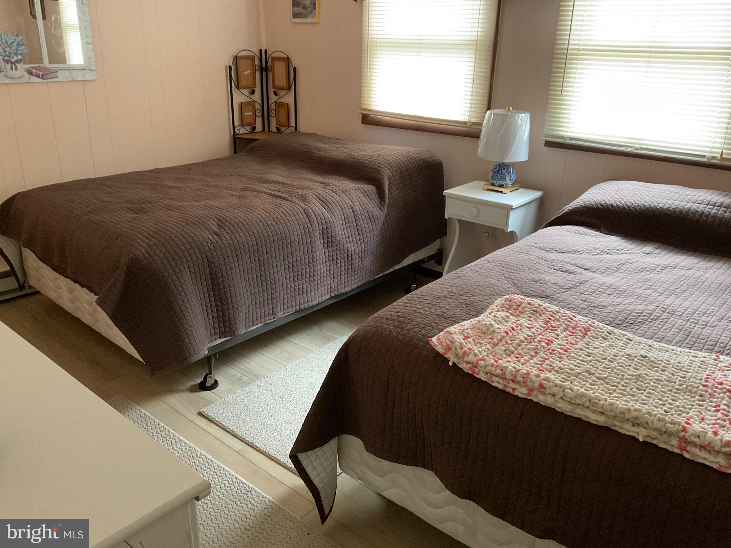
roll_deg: -1.4
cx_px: 366
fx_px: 612
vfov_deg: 48.2
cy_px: 274
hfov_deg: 61.7
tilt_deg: -21.5
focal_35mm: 29
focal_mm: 3
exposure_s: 1/30
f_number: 1.8
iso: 400
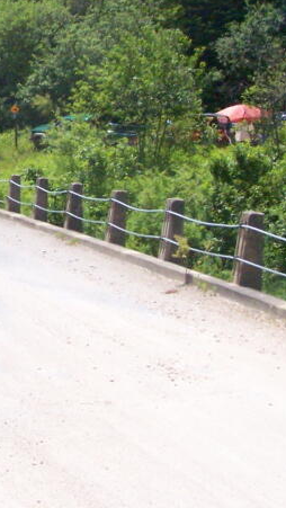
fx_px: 1266
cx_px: -78
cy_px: 121
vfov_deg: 22.4
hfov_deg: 12.5
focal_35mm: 94
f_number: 5.6
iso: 400
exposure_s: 1/1600
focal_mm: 6.3
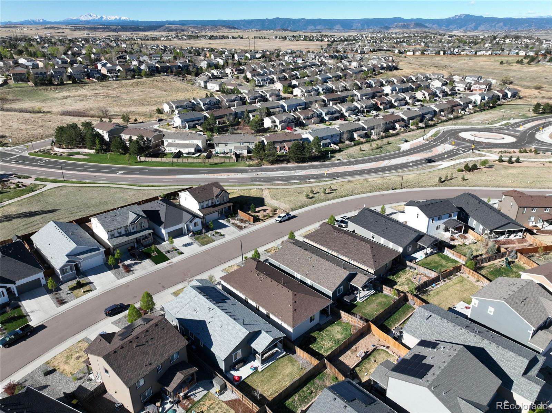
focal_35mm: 24
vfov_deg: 56.8
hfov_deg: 71.6
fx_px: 382
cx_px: 276
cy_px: 206
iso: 100
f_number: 2.8
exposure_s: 1/400
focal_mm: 12.29
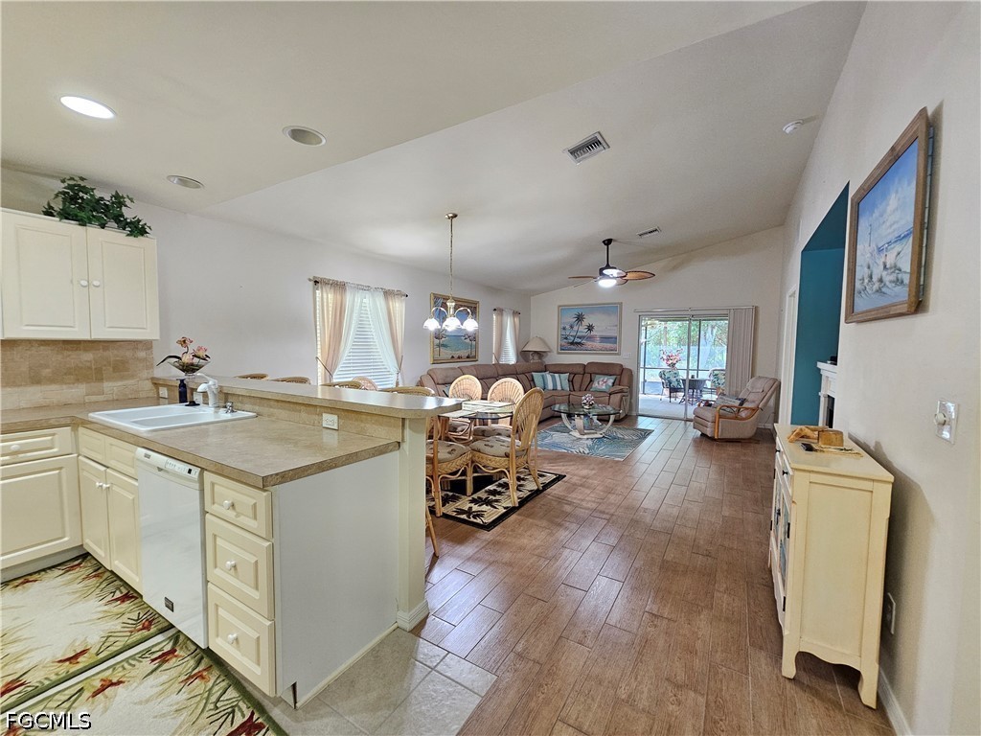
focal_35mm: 13
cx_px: 490
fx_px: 368
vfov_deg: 89.9
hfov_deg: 106.2
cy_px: 368
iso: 320
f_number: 2.2
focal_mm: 2.2
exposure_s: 1/30
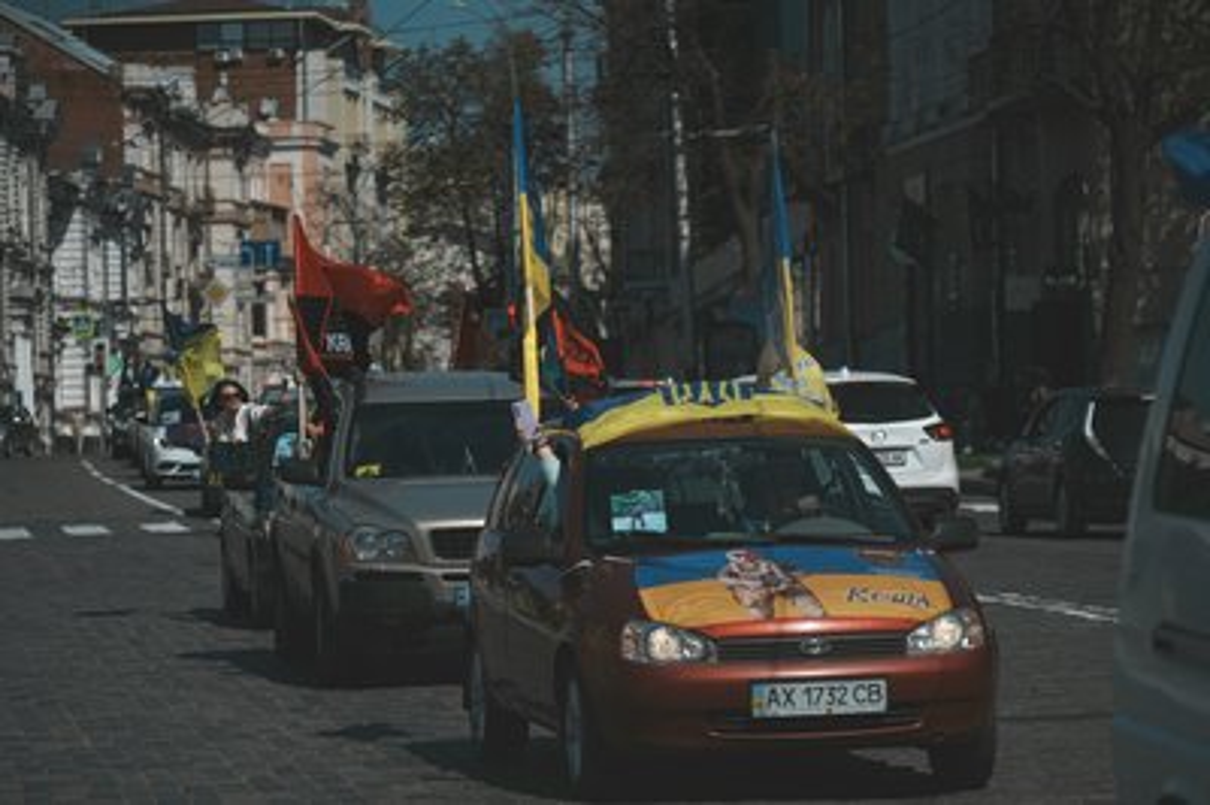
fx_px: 5205
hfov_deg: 13.3
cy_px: 402
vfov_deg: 8.8
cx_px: 605
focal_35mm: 155
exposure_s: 1/10000
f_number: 5.6
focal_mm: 155
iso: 100
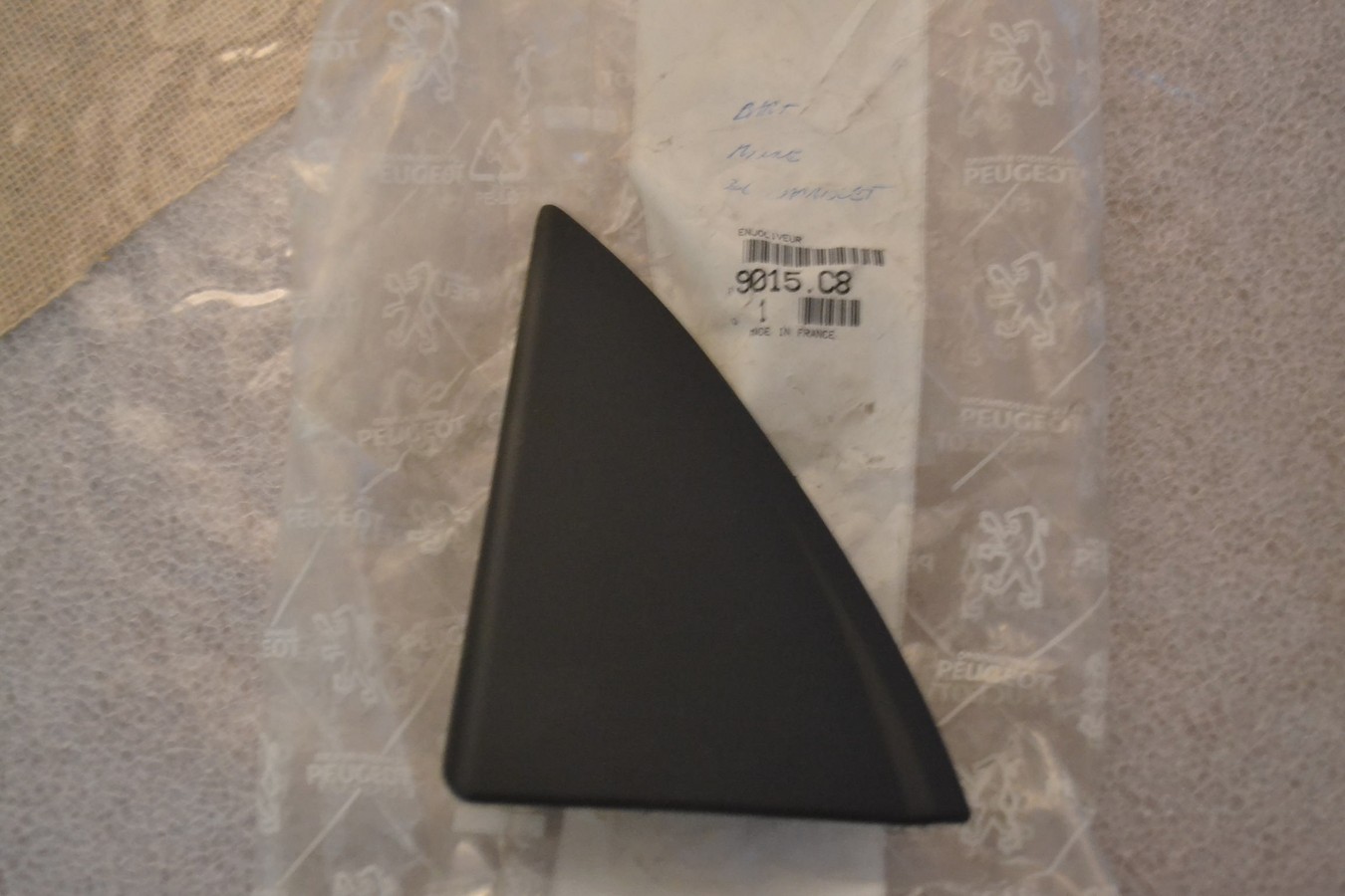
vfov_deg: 36.9
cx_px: 672
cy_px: 448
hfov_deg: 53.1
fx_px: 1345
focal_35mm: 36
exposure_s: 1/8
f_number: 4
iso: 3200
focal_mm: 24
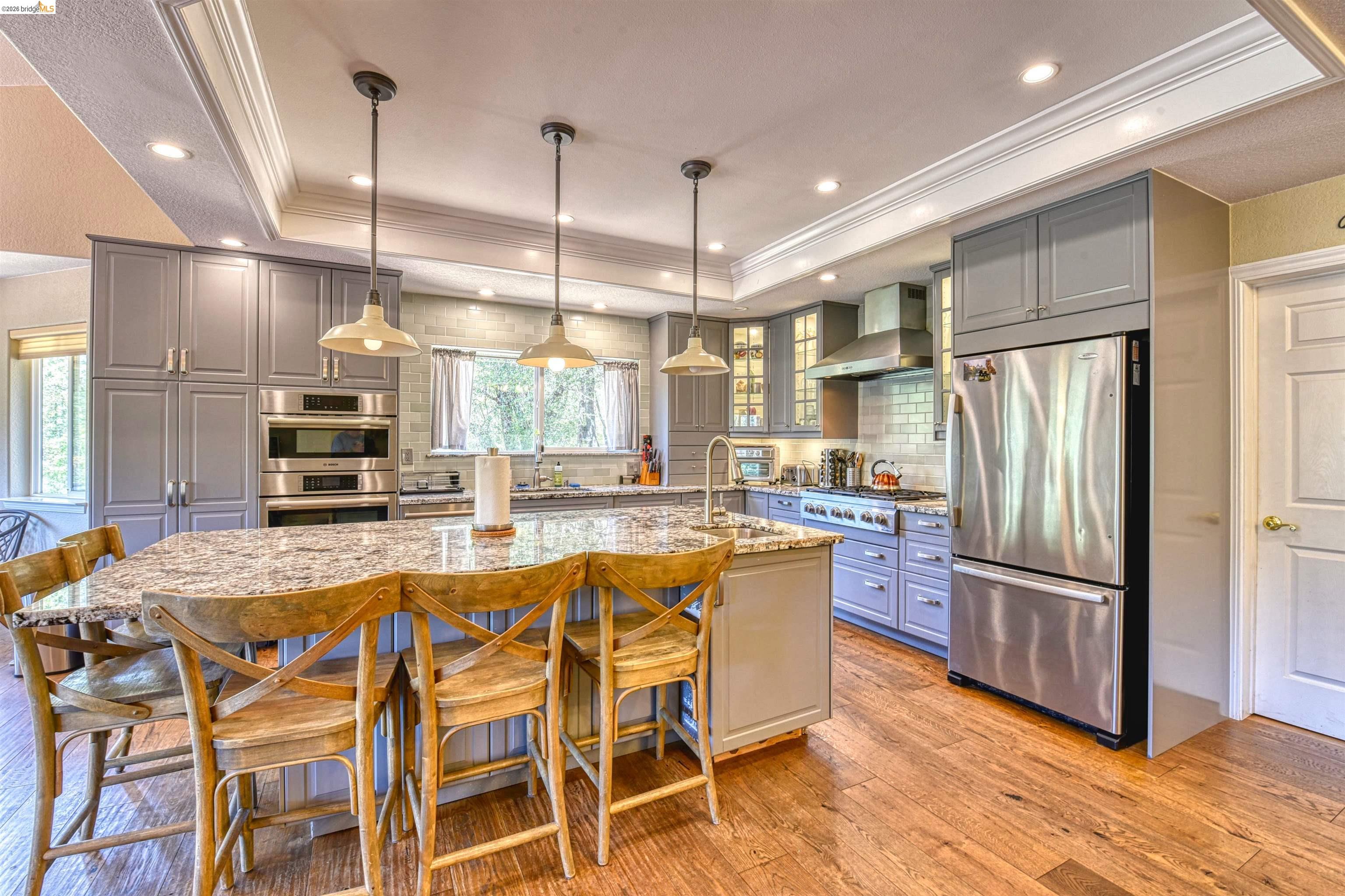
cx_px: 672
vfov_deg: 77.3
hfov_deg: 100.4
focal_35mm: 15
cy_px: 448
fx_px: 560
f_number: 11
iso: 400
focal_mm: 15
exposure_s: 1/2
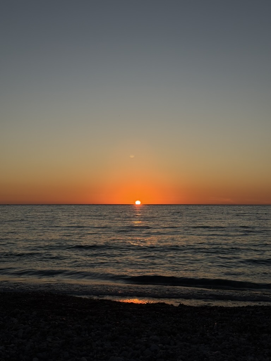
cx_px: 136
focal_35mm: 48
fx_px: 501
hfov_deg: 30.3
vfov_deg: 39.7
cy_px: 180
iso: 80
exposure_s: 1/5208
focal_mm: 6.76
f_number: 1.78
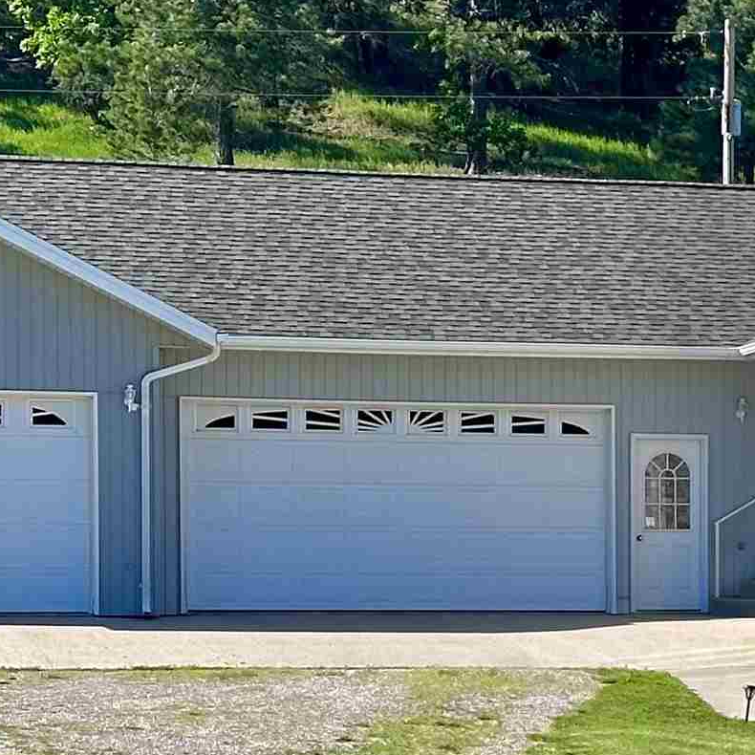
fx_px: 4072
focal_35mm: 165
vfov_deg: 10.6
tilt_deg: -1.4
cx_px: 1092
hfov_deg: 10.3
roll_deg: -0.5
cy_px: 639
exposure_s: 1/2469
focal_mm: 6.86
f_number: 1.78
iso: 64
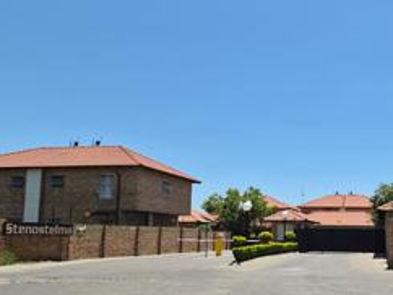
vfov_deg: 37.5
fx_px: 432
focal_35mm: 38
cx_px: 296
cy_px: 191
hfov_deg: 47.1
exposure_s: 1/7008
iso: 80
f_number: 1.8
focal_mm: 5.4
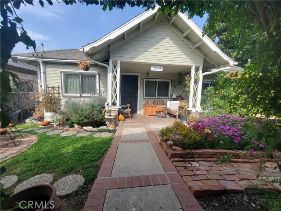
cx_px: 140
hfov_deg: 106.2
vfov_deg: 89.9
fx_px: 106
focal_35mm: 13
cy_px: 106
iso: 50
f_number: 2.2
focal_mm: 1.8
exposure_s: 1/545
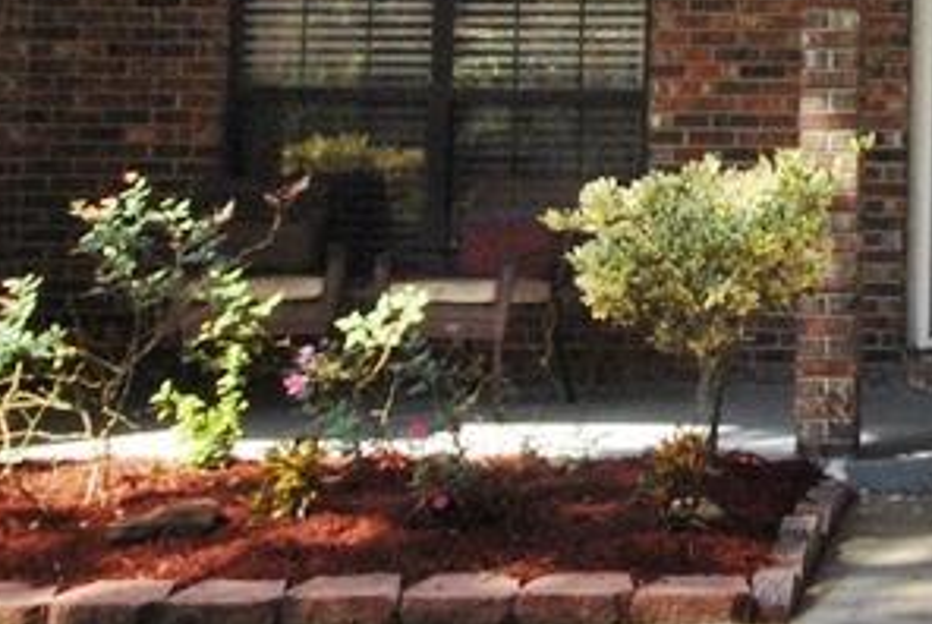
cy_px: -77
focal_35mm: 81
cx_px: 1159
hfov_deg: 22.7
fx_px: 2099
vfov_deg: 16.4
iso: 400
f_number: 10
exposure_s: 1/200
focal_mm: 10
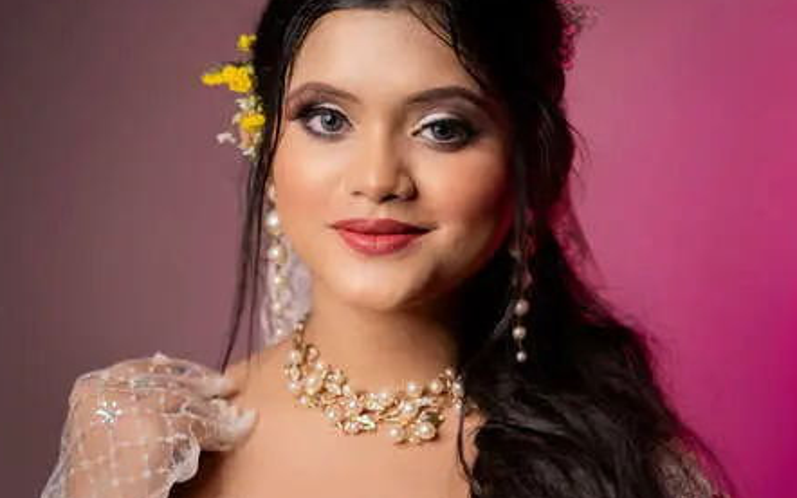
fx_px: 2085
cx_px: 398
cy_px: 494
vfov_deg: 13.4
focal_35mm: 96
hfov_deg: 21.6
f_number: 1.6
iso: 80
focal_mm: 35
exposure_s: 1/160
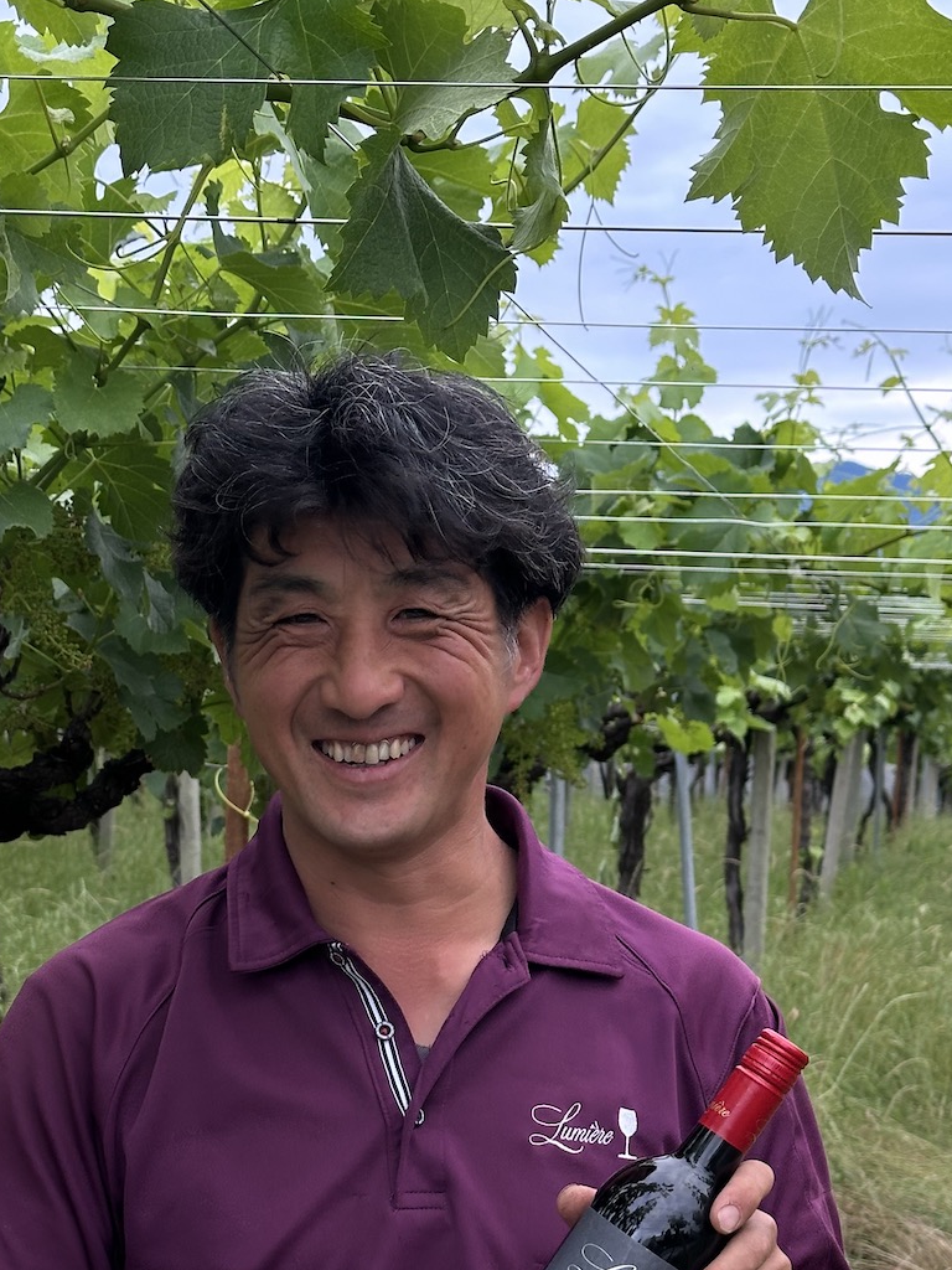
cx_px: 419
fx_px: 2750
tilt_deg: -6.3
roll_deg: -1.0
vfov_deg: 25.6
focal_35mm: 75
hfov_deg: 19.6
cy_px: 982
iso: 64
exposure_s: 1/268
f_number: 1.78
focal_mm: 6.86
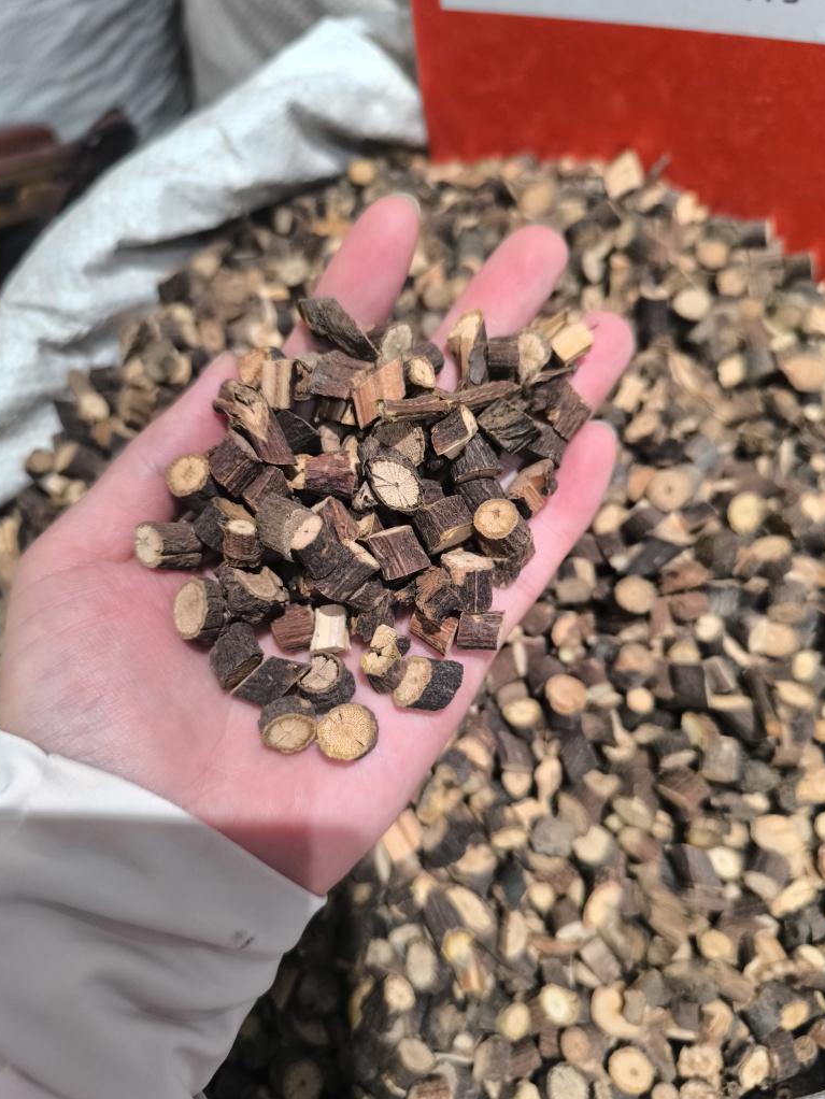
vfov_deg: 71.6
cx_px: 406
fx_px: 762
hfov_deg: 56.8
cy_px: 555
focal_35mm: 24
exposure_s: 1/100
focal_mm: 6.14
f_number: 1.65
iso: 640
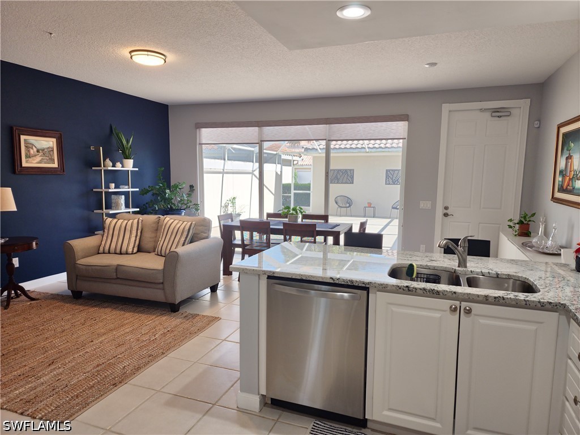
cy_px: 218
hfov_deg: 73.9
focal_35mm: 23
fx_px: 385
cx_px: 290
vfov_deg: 58.9
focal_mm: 6.4
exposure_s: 1/120
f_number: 1.8
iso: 160
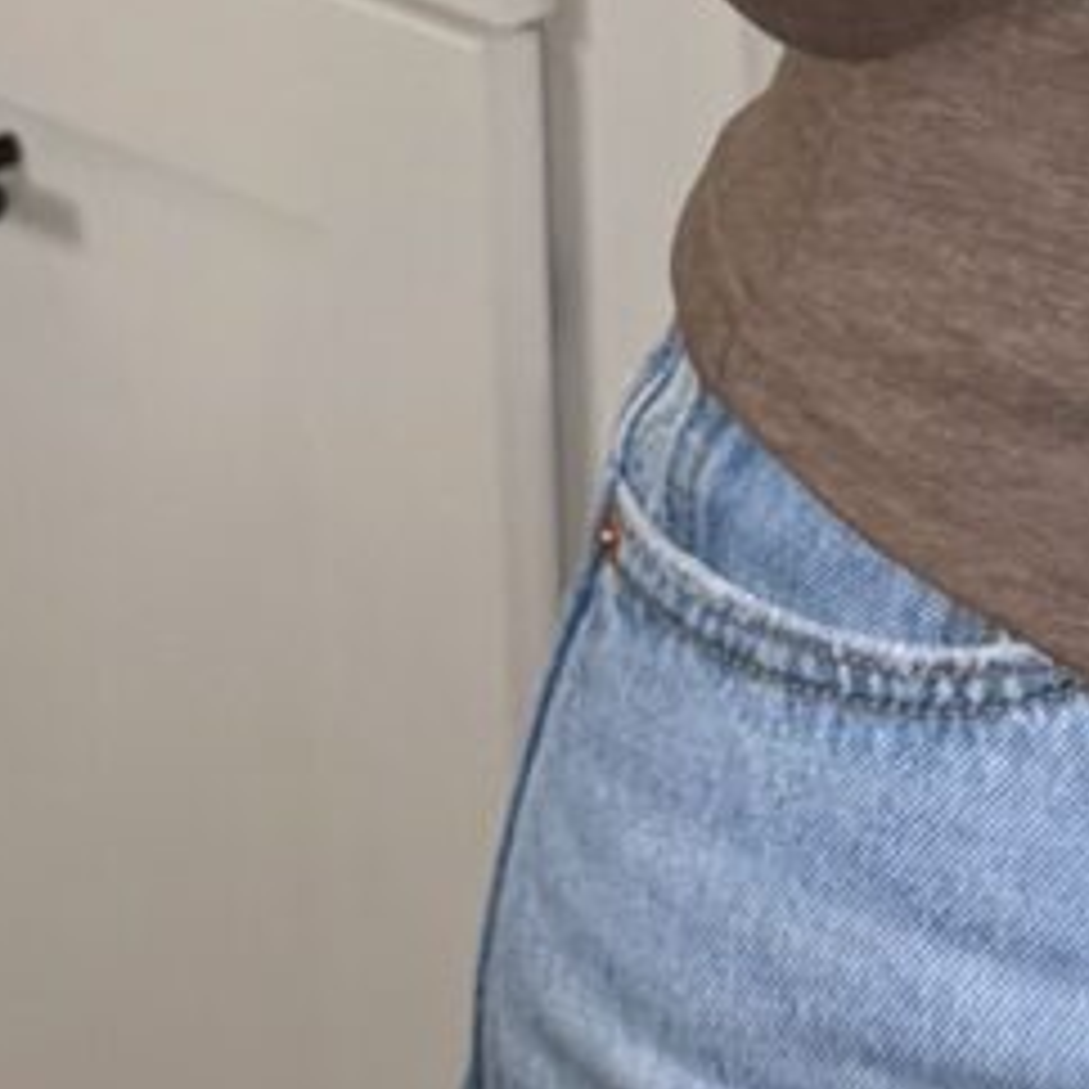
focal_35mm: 224
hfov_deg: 7.7
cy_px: -1062
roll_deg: -0.5
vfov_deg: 7.5
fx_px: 7973
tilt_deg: -13.4
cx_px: 1701
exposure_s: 1/165
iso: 80
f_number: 1.78
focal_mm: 6.76
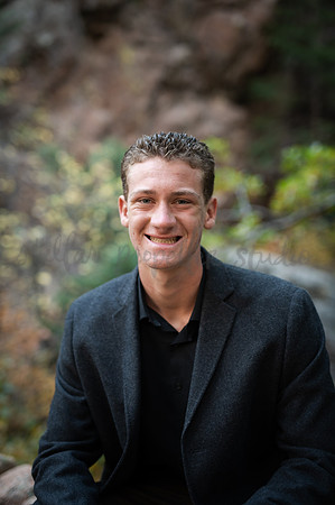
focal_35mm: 50
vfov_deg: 39.6
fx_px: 699
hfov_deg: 26.9
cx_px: 168
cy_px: 252
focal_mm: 50
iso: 320
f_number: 2
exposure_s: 1/500
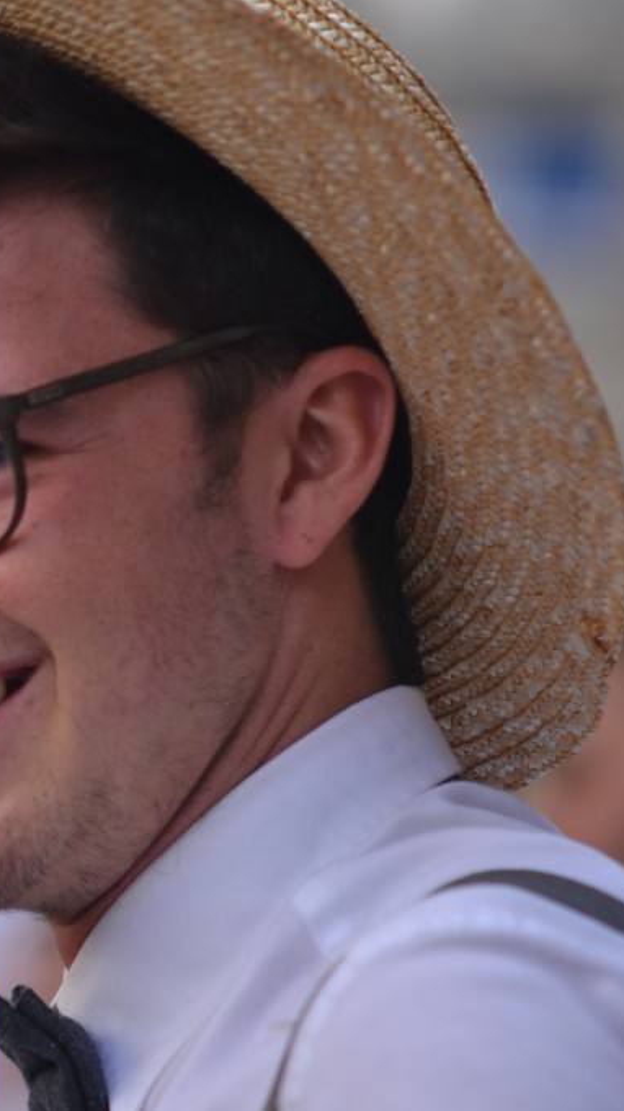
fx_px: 10453
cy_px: 555
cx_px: -98
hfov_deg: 3.4
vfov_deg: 6.1
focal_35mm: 355
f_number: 2.8
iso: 100
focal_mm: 150
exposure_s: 1/500
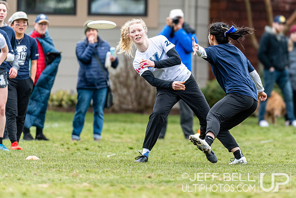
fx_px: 7240
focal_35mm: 880
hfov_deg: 2.3
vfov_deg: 1.6
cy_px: 62
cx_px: 206
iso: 640
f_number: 4
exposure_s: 1/1250
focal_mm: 400
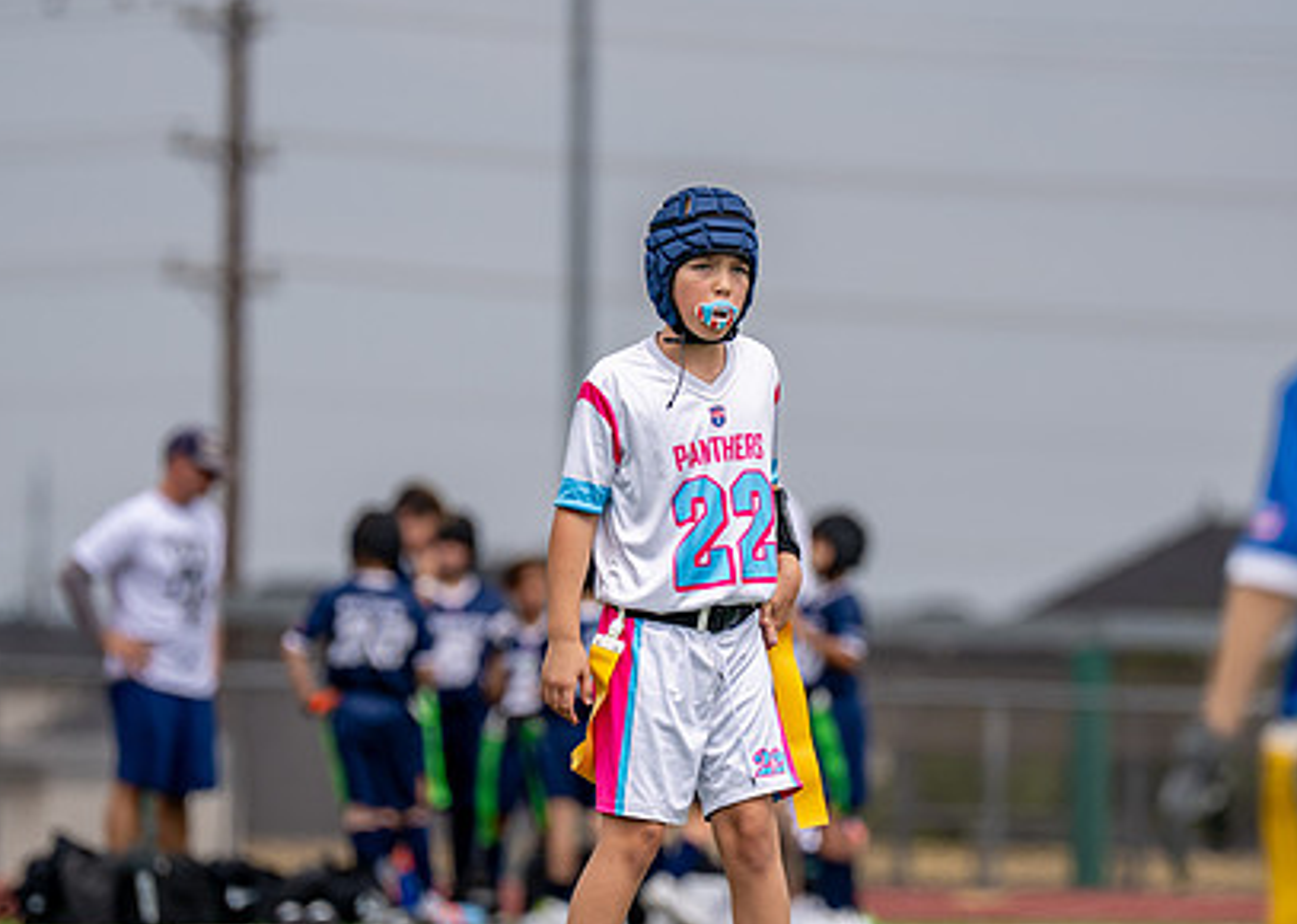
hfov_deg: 5.2
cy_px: 611
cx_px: 747
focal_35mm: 391
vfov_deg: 3.7
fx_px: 14391
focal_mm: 200
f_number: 2.8
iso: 125
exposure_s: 1/2500
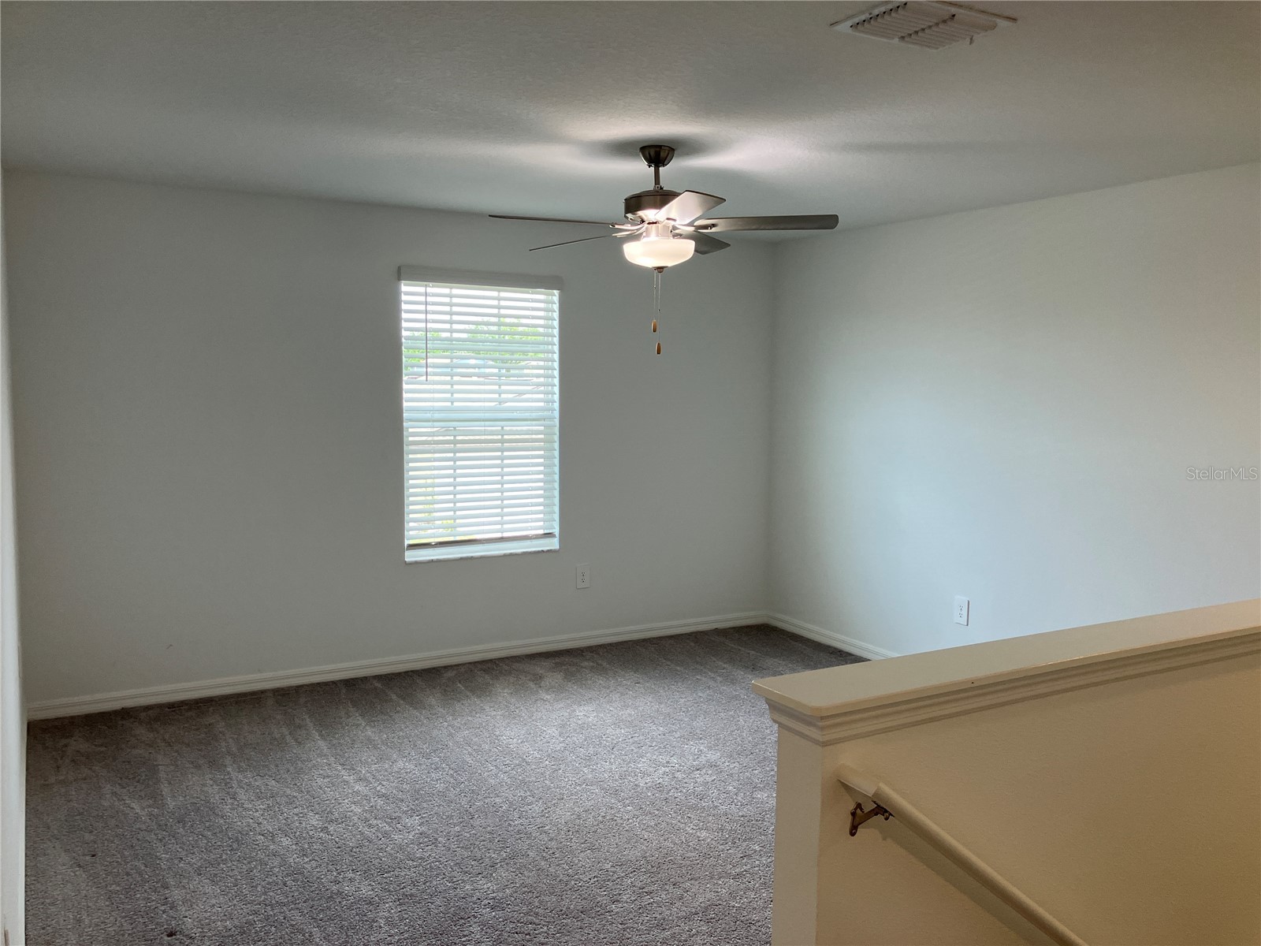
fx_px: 1020
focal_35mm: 28
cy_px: 473
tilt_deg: -6.4
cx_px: 630
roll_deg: -1.2
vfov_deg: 49.7
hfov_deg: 63.4
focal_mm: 3.99
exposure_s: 1/60
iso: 50
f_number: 1.8
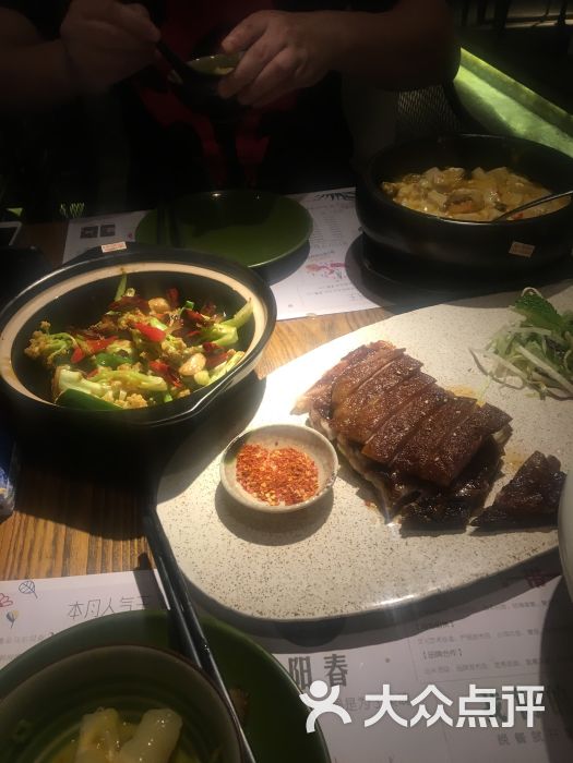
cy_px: 382
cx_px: 286
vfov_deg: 61.7
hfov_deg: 48.2
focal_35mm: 29
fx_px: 640
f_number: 2.2
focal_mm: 4.15
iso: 100
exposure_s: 1/33
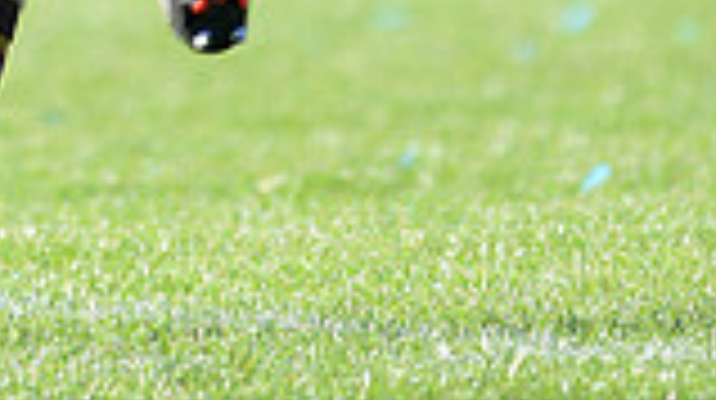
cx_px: -41
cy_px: -447
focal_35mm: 1607
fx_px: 30474
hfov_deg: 1.3
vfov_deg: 0.8
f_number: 4
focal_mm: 420
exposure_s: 1/1000
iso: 560
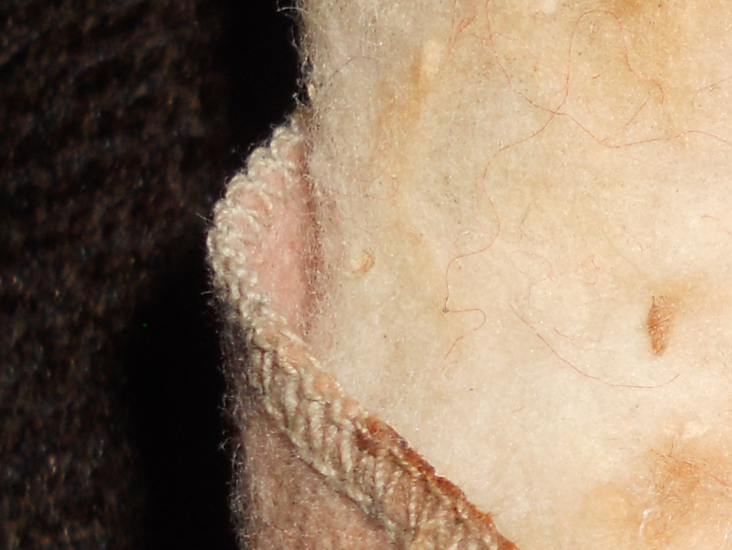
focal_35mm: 117
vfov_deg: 12.6
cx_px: 969
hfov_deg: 15.9
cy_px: 391
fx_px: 2475
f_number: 8.8
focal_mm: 5.8
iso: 80
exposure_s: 1/25
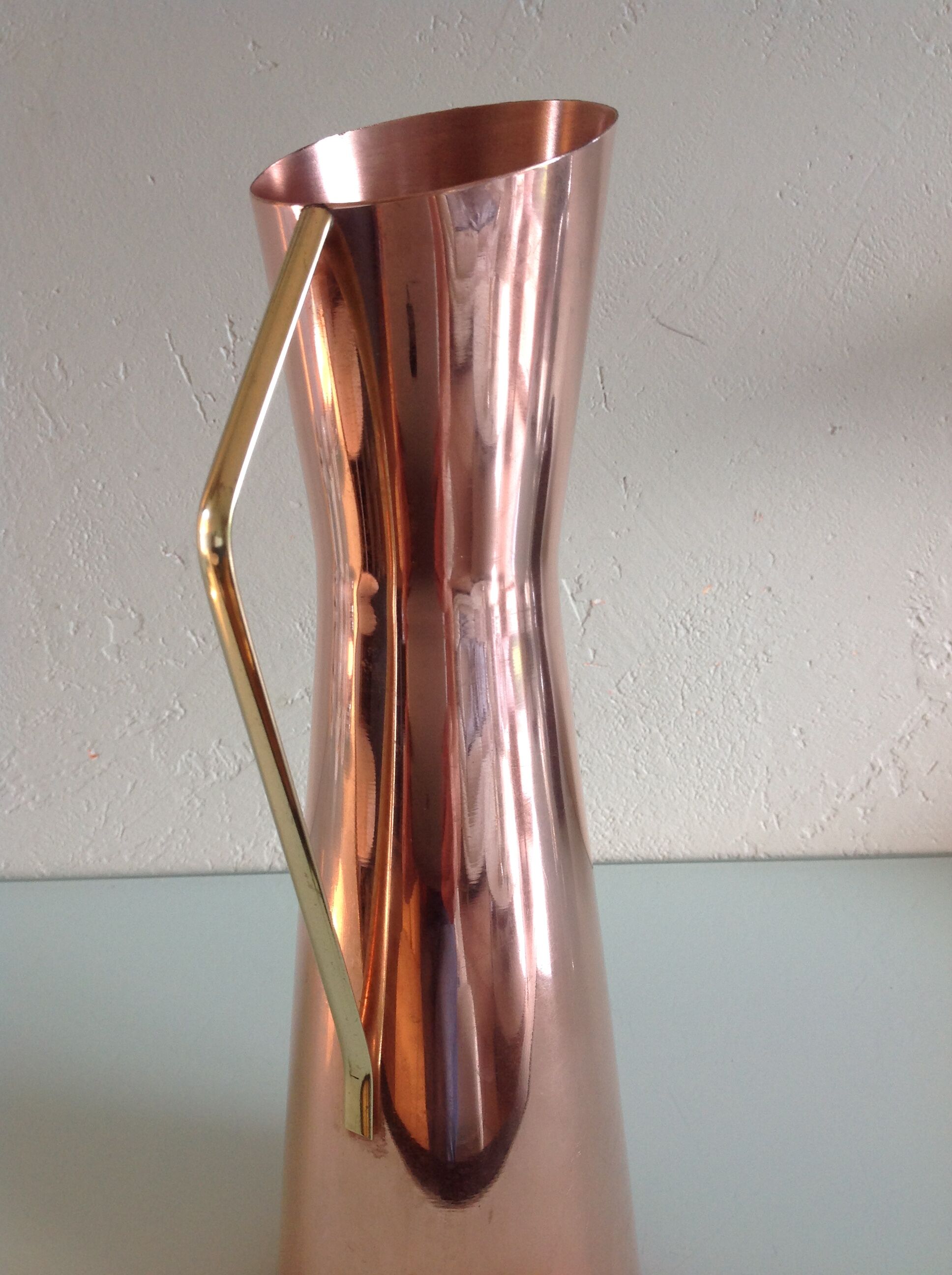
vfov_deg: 52.7
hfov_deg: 40.6
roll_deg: +2.2
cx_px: 476
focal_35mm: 35
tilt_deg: -17.4
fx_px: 1287
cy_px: 638
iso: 64
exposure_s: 1/15
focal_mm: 4.28
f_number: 2.4
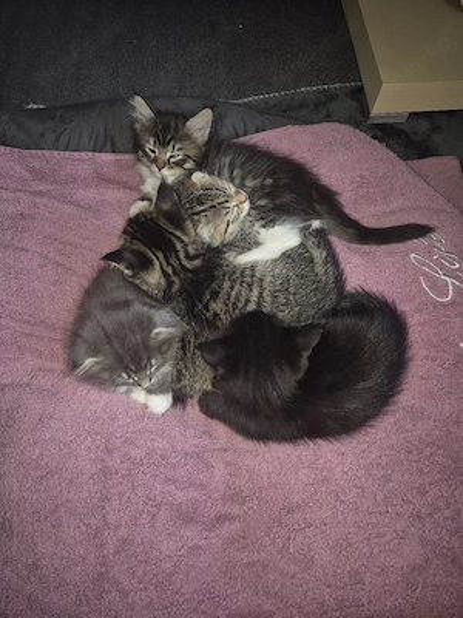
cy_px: 309
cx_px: 232
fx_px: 410
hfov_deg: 58.9
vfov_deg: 73.9
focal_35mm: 23
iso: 80
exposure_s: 1/50
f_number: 1.8
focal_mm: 5.4
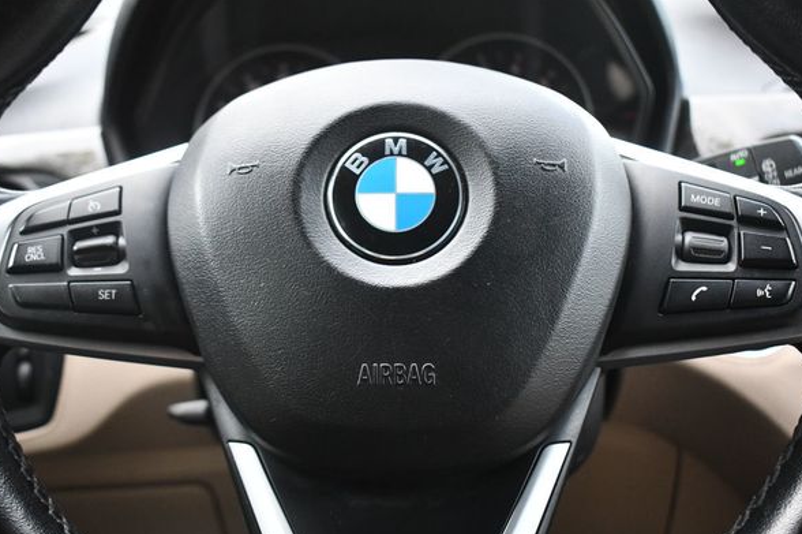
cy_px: 287
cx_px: 396
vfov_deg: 27.5
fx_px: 1091
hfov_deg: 40.4
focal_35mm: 49
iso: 2500
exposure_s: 1/125
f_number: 4.2
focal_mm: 30
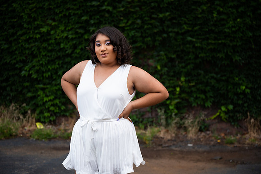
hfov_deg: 33.6
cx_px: 130
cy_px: 87
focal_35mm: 60
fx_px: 433
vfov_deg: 22.7
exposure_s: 1/200
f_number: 3.2
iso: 100
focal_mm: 58
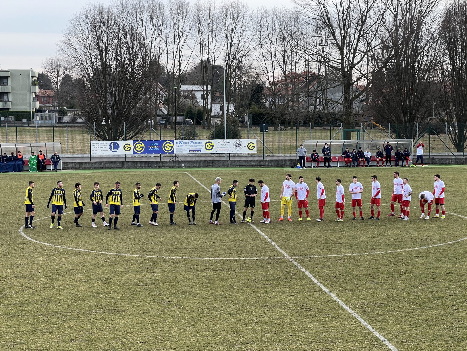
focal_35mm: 77
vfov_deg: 19.1
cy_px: 176
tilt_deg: -4.6
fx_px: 1039
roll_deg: +0.9
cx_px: 234
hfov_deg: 25.3
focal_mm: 9
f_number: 2.8
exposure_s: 1/156
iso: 32
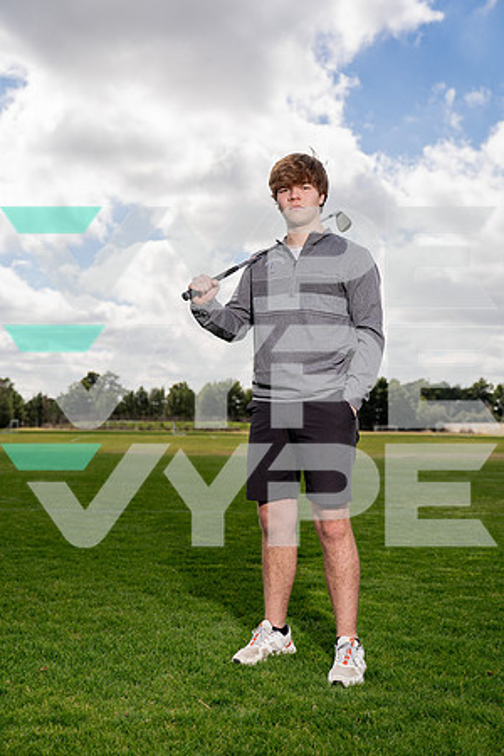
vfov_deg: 46.4
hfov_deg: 31.9
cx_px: 252
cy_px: 378
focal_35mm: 42
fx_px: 882
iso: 100
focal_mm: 42
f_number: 4
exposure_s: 1/1000
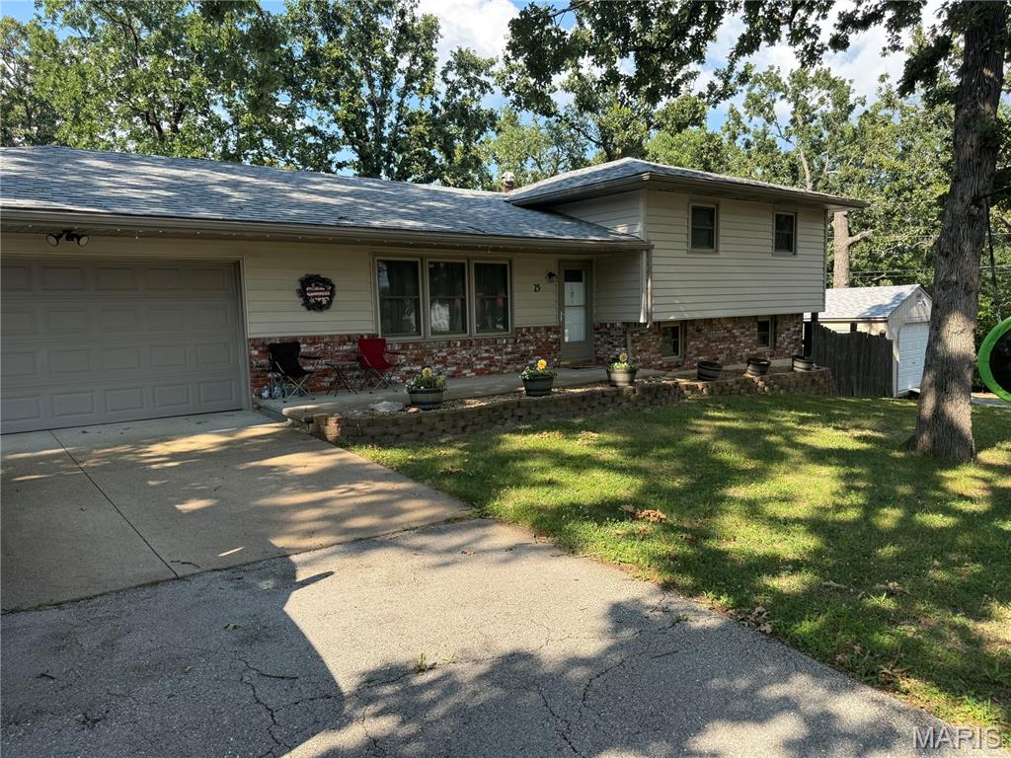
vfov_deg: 56.8
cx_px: 506
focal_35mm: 24
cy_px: 379
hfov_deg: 71.6
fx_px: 701
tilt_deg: -4.8
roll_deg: +1.6
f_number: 1.78
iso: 80
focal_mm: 6.76
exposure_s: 1/1156
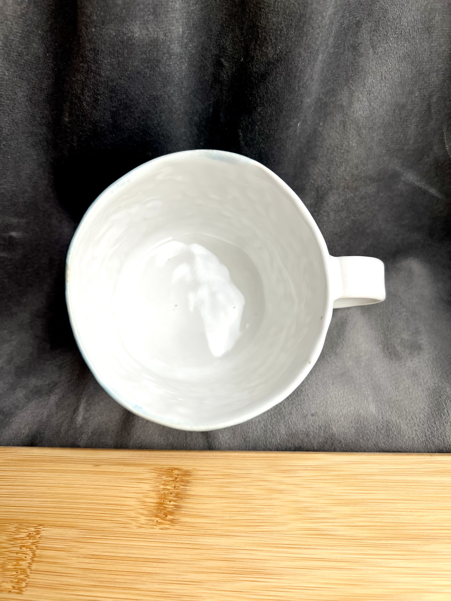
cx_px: 226
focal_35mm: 26
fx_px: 452
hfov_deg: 53.1
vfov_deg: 67.3
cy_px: 300
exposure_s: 1/121
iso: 100
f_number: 1.5
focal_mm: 5.7
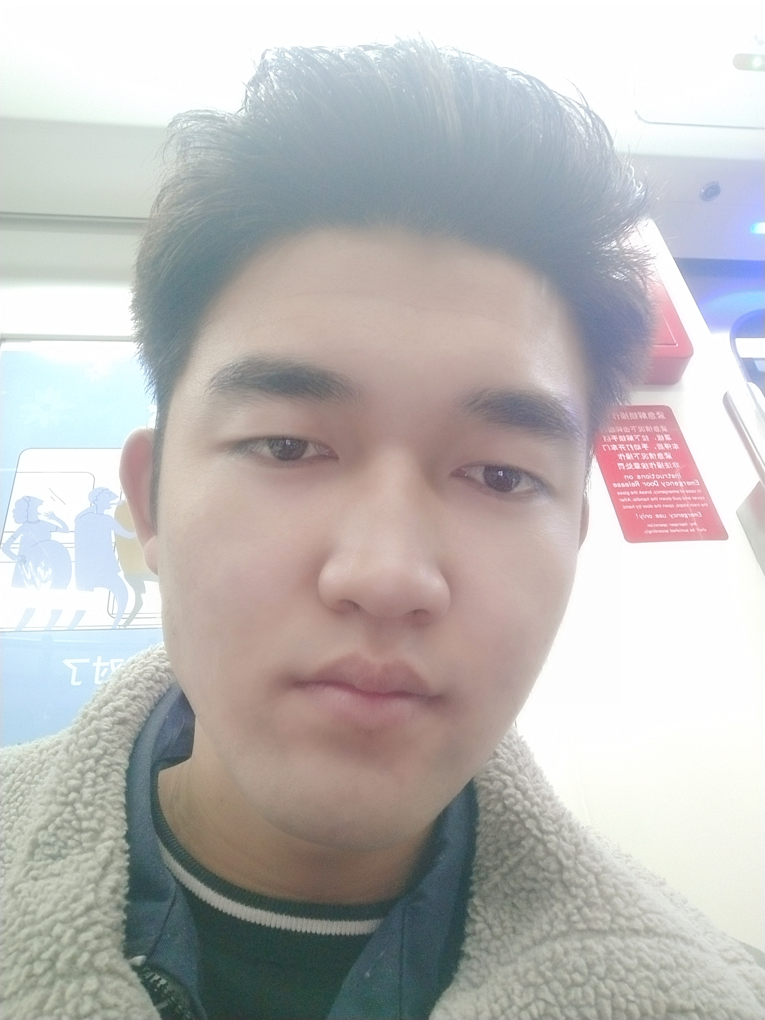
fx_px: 855
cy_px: 510
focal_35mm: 29
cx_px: 382
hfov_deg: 48.2
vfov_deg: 61.7
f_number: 2
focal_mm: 3.87
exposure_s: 1/33.3
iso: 528
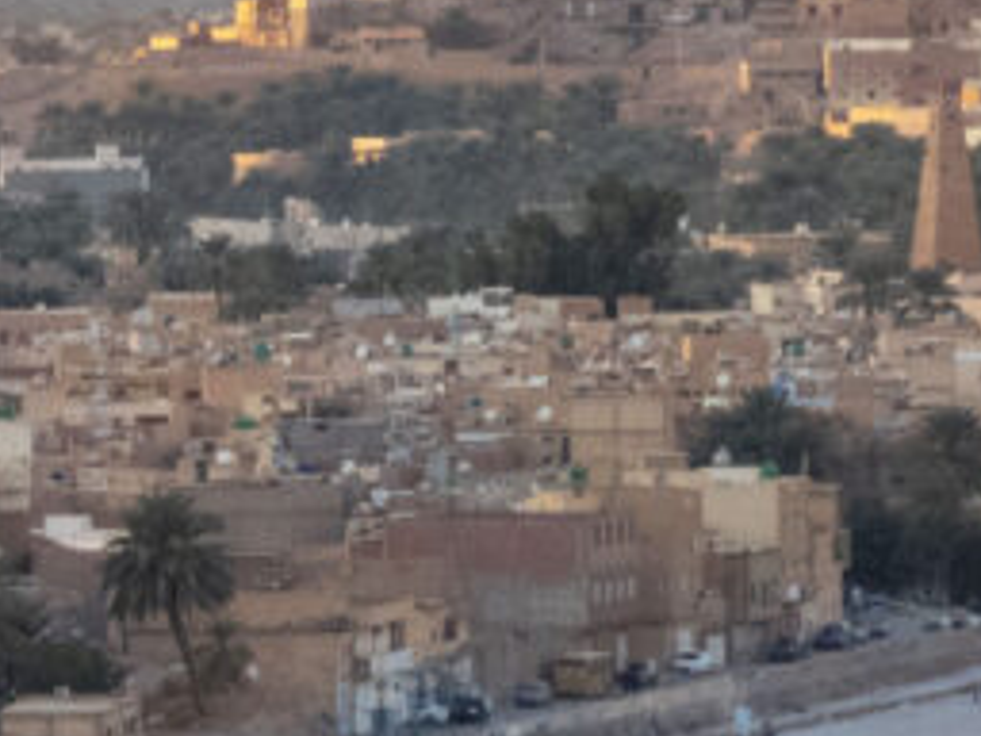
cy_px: 805
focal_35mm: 540
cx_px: -628
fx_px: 15303
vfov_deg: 2.8
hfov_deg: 3.7
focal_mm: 24.2
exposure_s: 1/80
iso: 320
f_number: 5.3
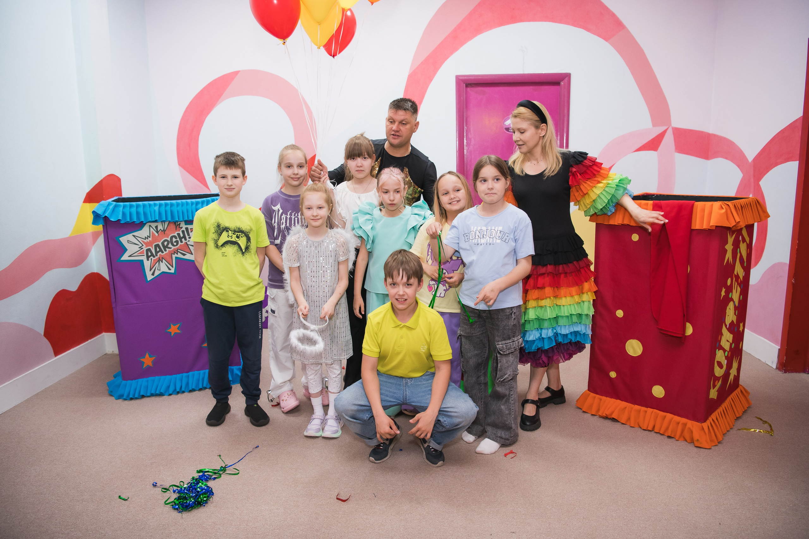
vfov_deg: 49.5
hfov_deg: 69.4
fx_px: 584
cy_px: 270
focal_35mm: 26
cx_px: 404
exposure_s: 1/160
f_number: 3.5
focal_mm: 26
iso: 640
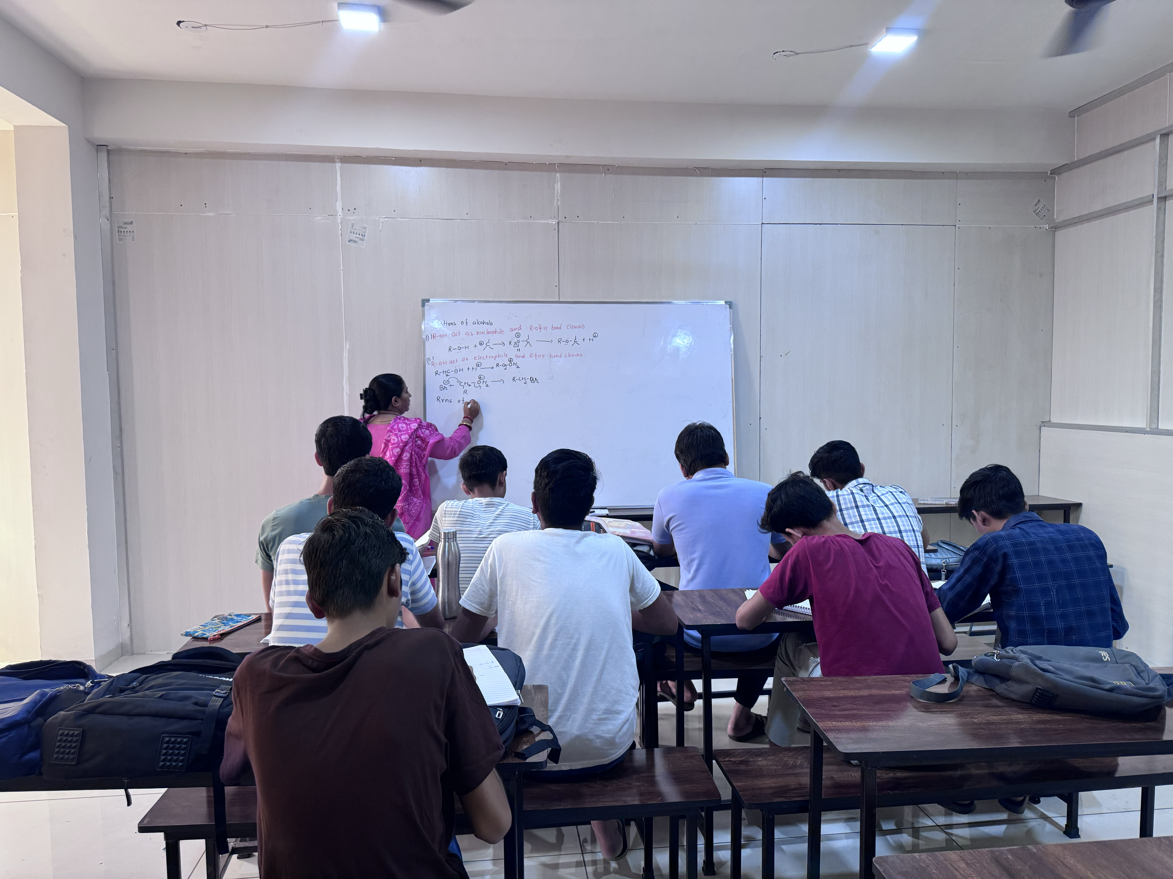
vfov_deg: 56.8
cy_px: 440
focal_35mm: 24
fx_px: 813
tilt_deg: -3.9
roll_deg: +1.1
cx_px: 586
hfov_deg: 71.6
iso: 200
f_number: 1.78
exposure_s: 1/100
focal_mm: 6.76
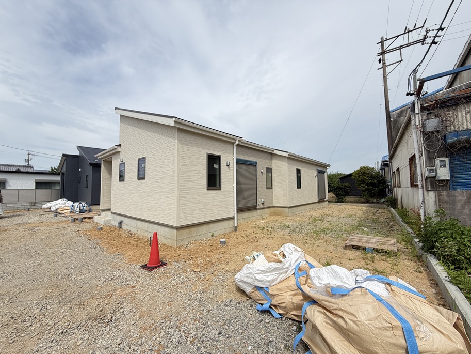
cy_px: 177
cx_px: 236
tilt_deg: +3.4
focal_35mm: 14
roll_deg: +0.8
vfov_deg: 85.7
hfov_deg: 102.1
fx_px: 191
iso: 32
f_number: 2.2
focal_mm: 2.22
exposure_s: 1/770
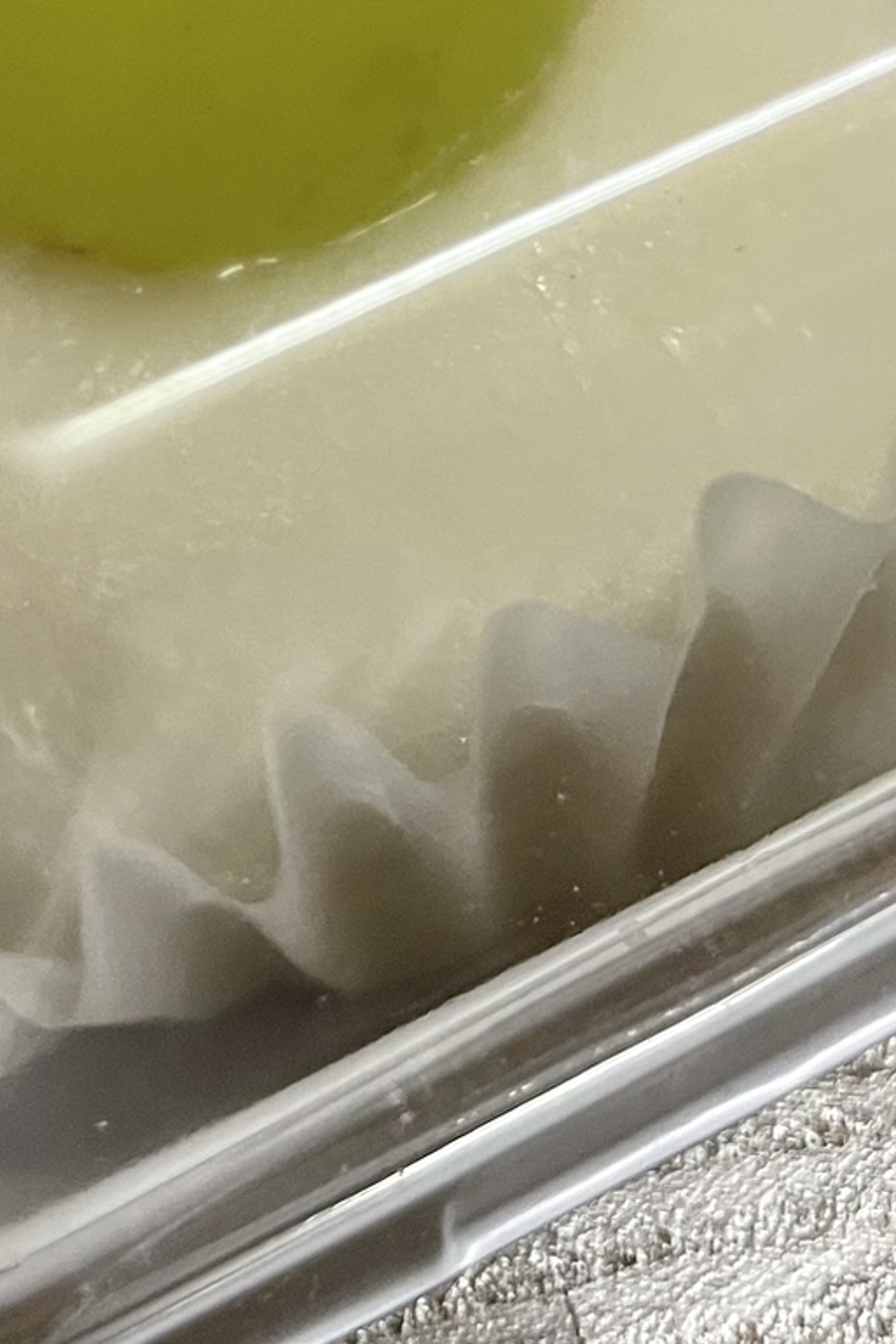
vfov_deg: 26.7
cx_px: 197
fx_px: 2687
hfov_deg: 18.8
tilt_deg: -55.1
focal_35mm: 72
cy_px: 44
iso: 320
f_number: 1.6
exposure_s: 1/50
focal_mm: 4.2
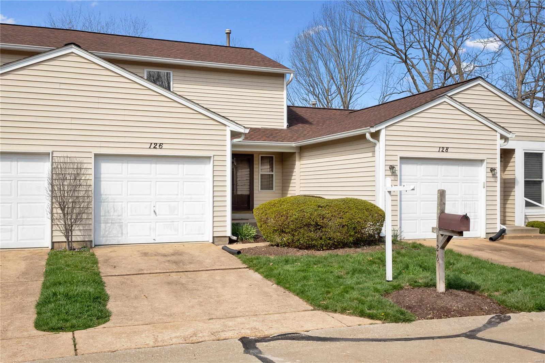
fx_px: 545
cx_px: 272
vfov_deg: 36.9
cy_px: 182
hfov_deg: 53.1
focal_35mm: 36
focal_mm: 18
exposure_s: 1/500
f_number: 8
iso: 400
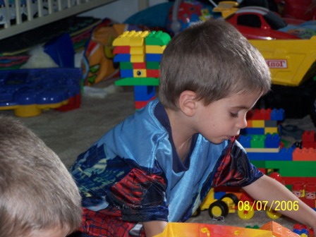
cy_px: 118
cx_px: 158
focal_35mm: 128
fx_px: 1168
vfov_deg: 11.6
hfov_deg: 15.4
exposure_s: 1/90
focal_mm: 21.2
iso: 80
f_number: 3.2
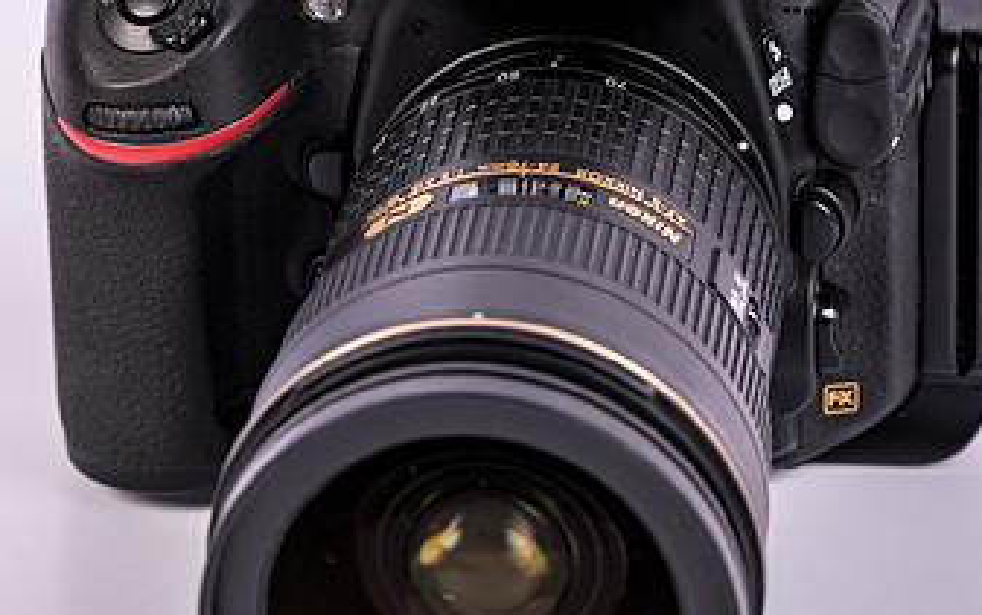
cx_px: 488
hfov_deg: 8.3
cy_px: 318
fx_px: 6748
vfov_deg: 5.2
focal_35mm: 252
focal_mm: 105
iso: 64
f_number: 8
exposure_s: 1/160
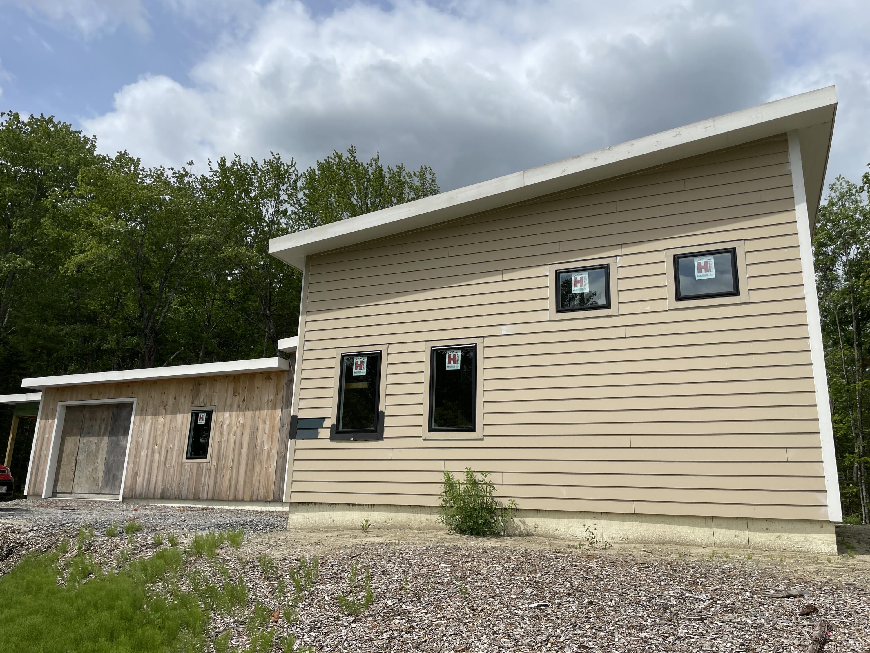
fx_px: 653
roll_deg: -1.2
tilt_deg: +15.9
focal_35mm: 26
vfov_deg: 53.1
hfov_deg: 67.3
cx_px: 435
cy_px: 326
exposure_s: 1/6135
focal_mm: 4.2
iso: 32
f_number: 1.6
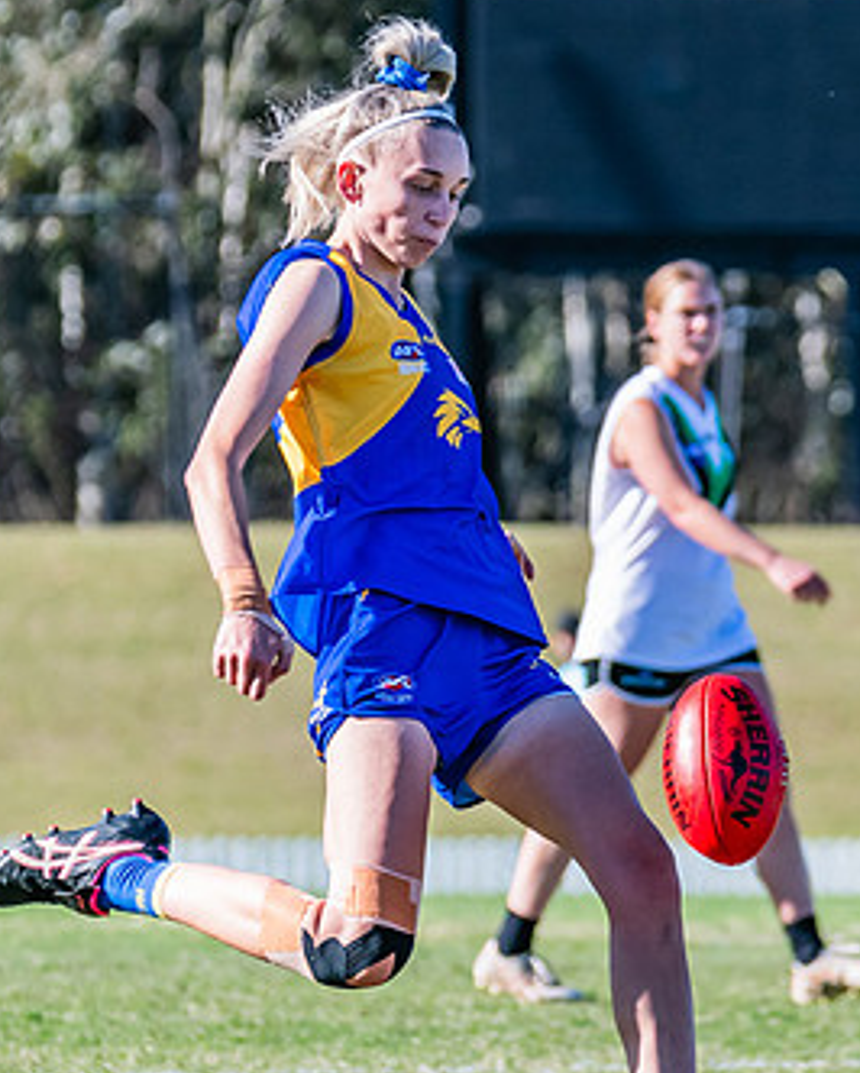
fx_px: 23363
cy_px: 507
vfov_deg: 2.6
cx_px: 512
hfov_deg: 2.1
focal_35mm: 735
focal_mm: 250
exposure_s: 1/1250
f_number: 7.1
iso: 640
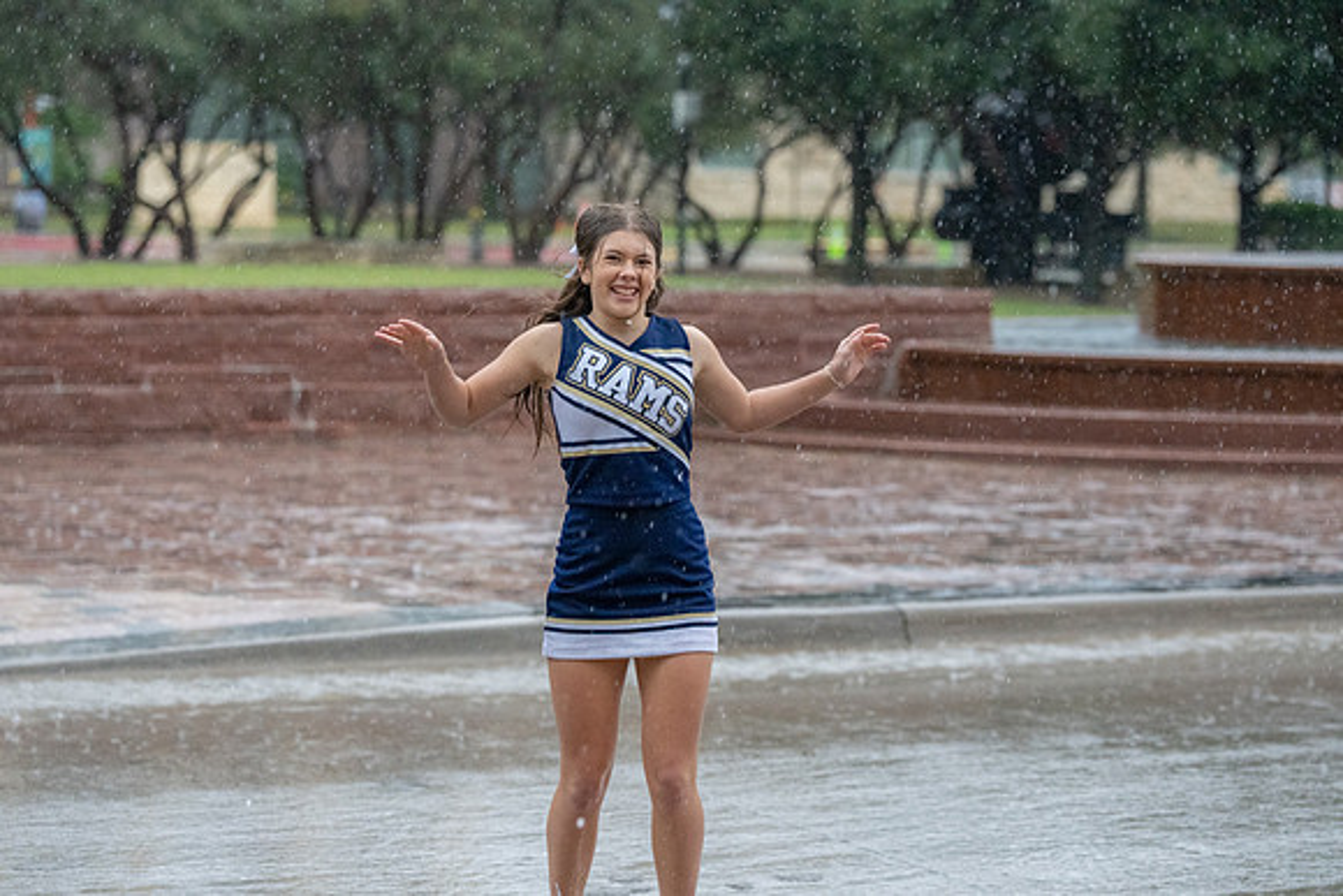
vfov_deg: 12.7
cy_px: 448
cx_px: 672
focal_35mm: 108
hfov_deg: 18.9
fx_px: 4030
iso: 6400
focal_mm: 108
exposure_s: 1/1000
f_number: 3.5
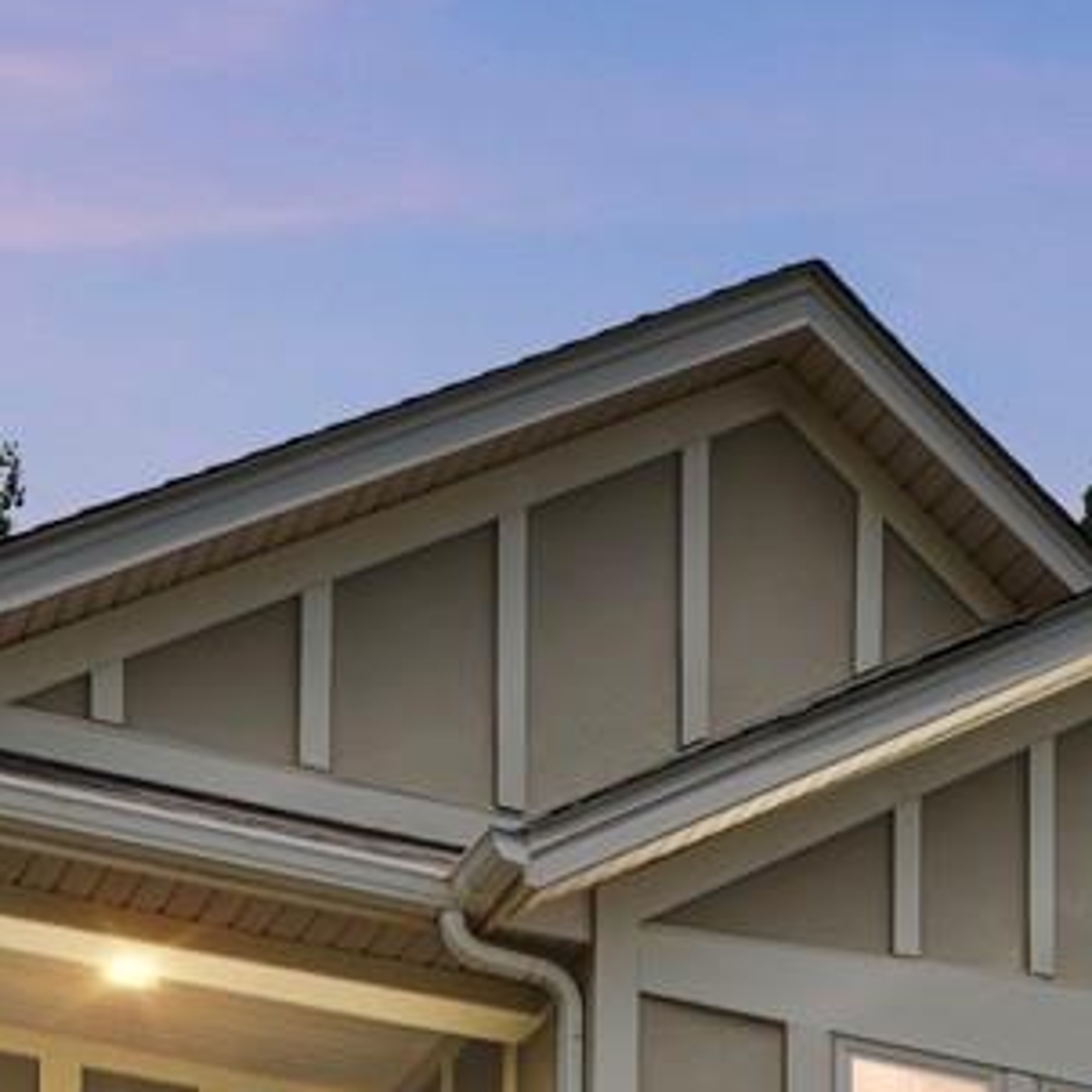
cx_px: 1530
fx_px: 3212
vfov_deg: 16.2
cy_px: 1969
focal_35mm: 90
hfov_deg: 17.7
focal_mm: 16
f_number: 13
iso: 125
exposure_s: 1/160
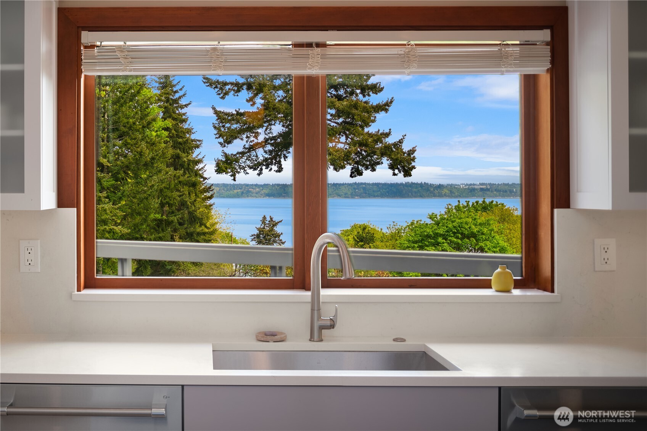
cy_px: 216
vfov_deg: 29.9
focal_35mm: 45
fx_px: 809
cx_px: 324
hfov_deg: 43.6
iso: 200
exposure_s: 1/125
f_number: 8
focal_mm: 45
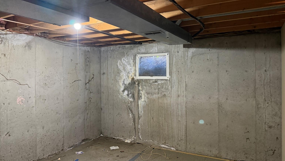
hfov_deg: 69.8
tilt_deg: -0.5
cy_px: 73
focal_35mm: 27
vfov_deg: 42.9
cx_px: 140
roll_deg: +0.6
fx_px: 204
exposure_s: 1/30
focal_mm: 6.76
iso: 800
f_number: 1.78
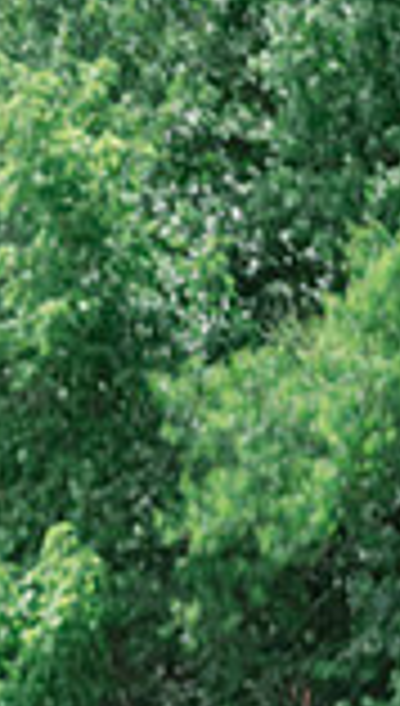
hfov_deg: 1.3
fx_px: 17639
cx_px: -1021
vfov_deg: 2.3
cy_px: 866
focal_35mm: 941
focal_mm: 200
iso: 400
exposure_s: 1/1600
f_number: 5
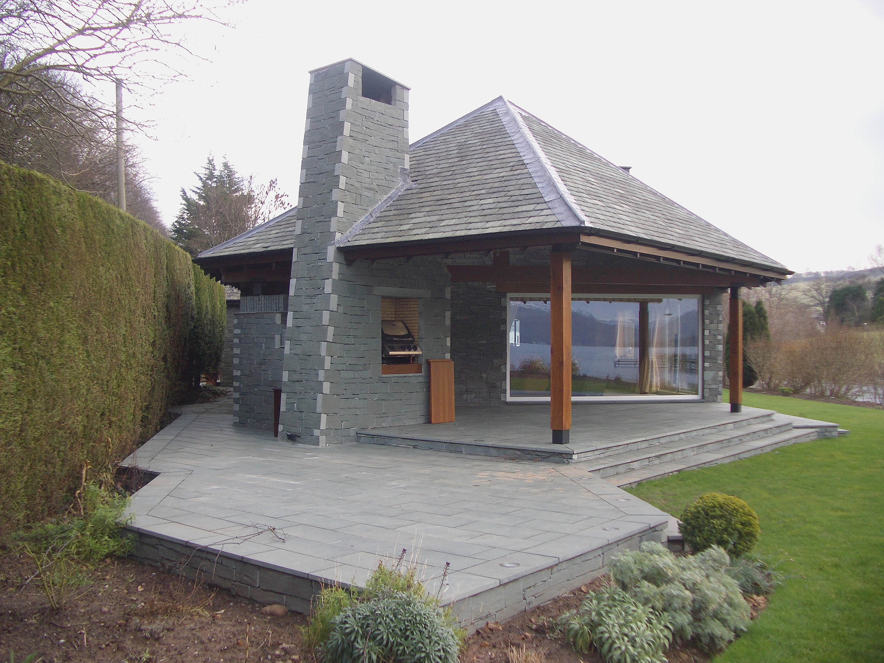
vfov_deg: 40.7
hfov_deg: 52.6
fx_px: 894
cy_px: 332
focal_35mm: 35
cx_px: 442
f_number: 2.6
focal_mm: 5.8
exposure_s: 1/80
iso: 50
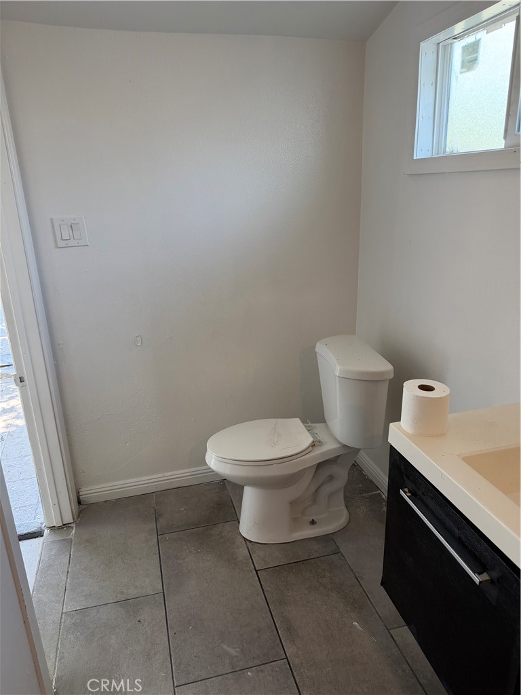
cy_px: 348
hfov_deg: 56.8
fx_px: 482
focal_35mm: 24
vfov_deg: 71.6
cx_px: 260
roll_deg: +1.5
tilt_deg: -19.7
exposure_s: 1/120
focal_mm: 6.76
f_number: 1.78
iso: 160
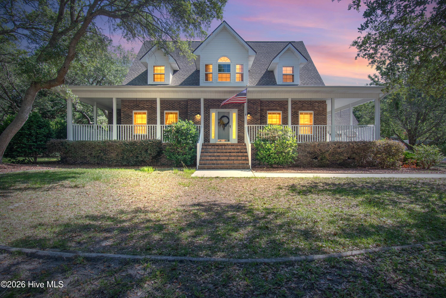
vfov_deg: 64.6
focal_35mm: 19
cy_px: 149
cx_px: 223
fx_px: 235
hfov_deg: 86.9
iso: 100
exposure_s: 1/200
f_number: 7.1
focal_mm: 13
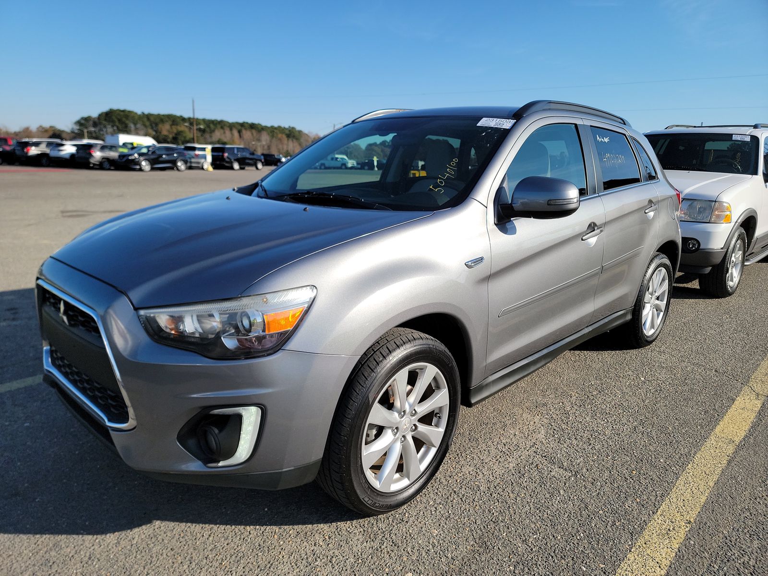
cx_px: 384
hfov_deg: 71.6
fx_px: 532
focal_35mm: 24
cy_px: 288
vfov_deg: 56.8
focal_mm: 6.7
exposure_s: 1/875
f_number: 1.8
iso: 50
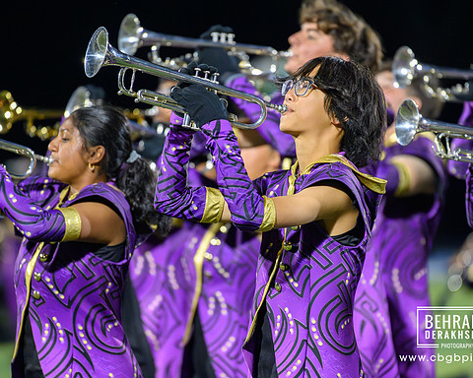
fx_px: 7937
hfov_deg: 3.4
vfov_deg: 2.7
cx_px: 245
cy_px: 189
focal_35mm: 567
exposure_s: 1/500
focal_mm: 500
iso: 12800
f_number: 5.6
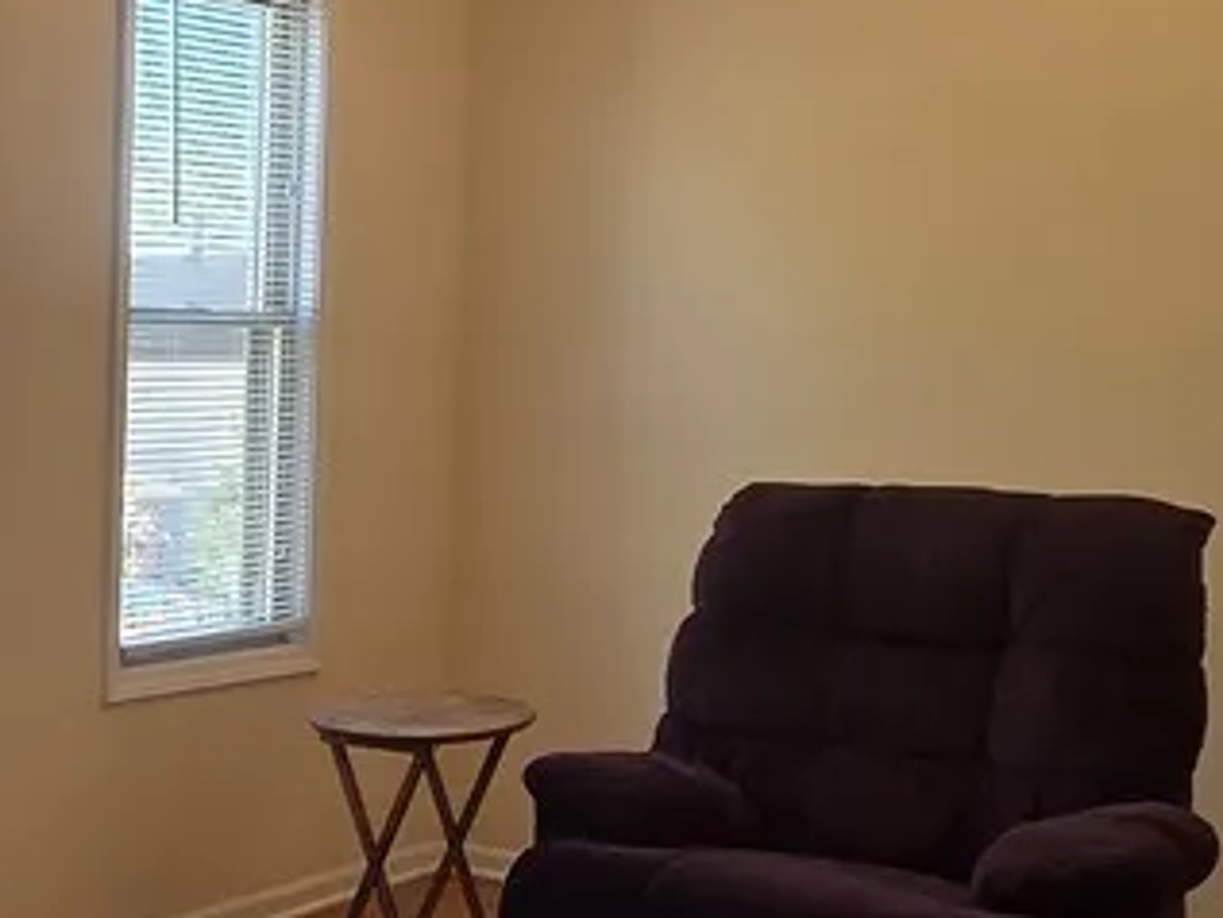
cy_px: 579
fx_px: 2085
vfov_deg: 24.8
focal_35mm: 59
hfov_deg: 27.3
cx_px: -374
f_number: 2.2
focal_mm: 2.2
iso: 80
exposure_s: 1/120
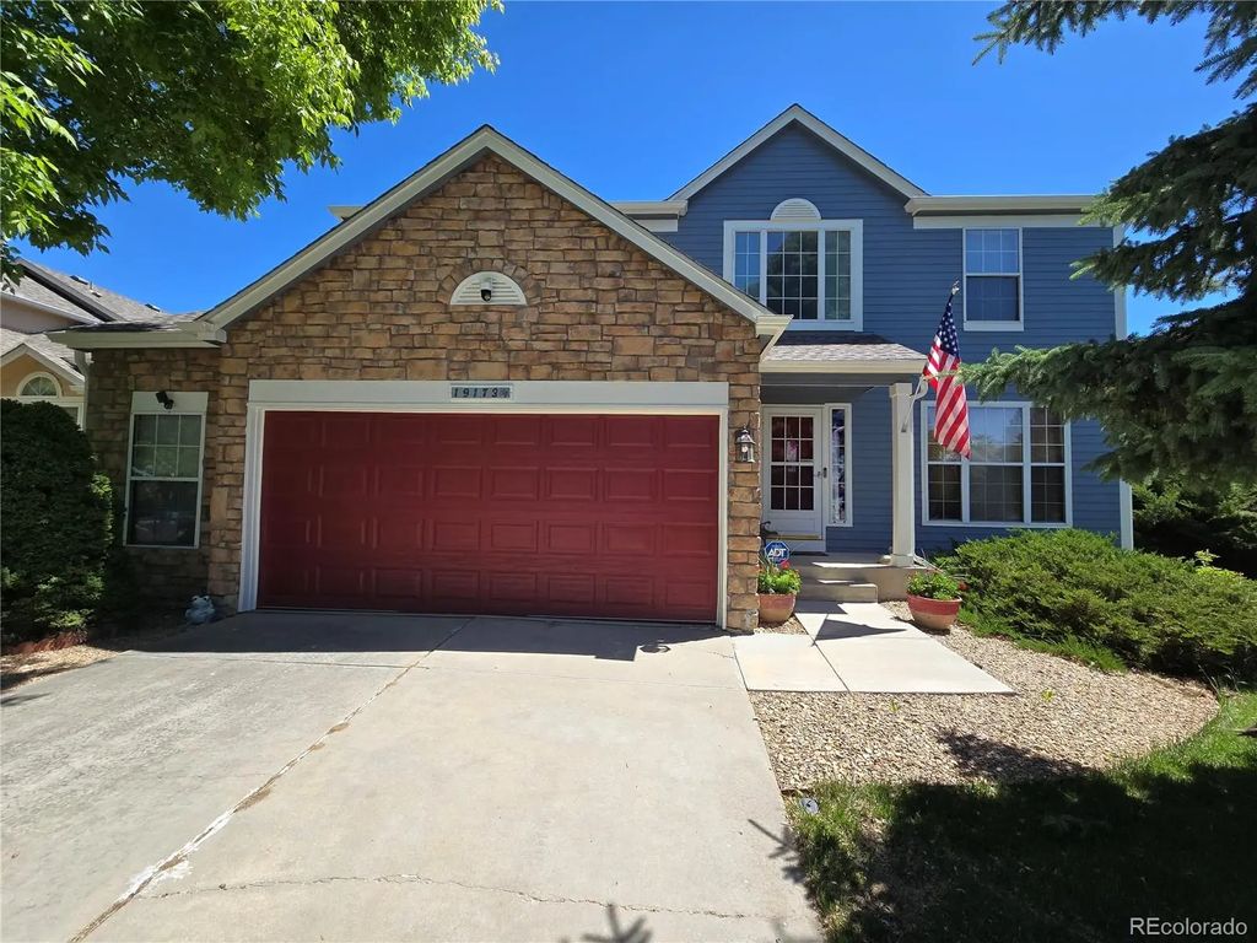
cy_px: 472
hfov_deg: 106.2
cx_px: 628
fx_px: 472
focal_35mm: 13
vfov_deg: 89.9
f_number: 2.2
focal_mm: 2.2
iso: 50
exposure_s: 1/1242
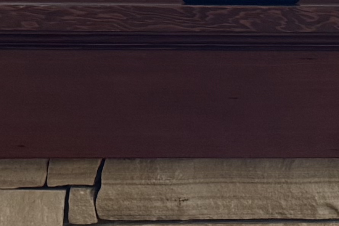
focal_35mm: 157
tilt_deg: -1.6
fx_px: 1479
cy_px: 5
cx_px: 273
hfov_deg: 13.0
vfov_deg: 8.7
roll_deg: +0.8
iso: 320
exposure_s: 1/60
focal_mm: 6.76
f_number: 1.78
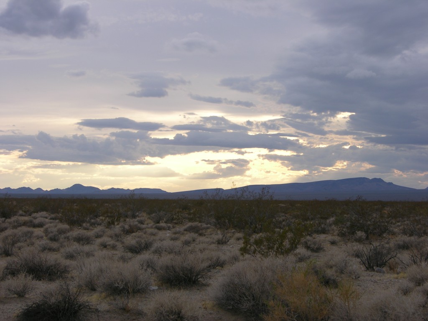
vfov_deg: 18.9
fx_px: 964
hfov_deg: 25.0
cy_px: 160
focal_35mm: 78
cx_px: 214
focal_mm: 19.9
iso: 50
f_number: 4.3
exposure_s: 1/105
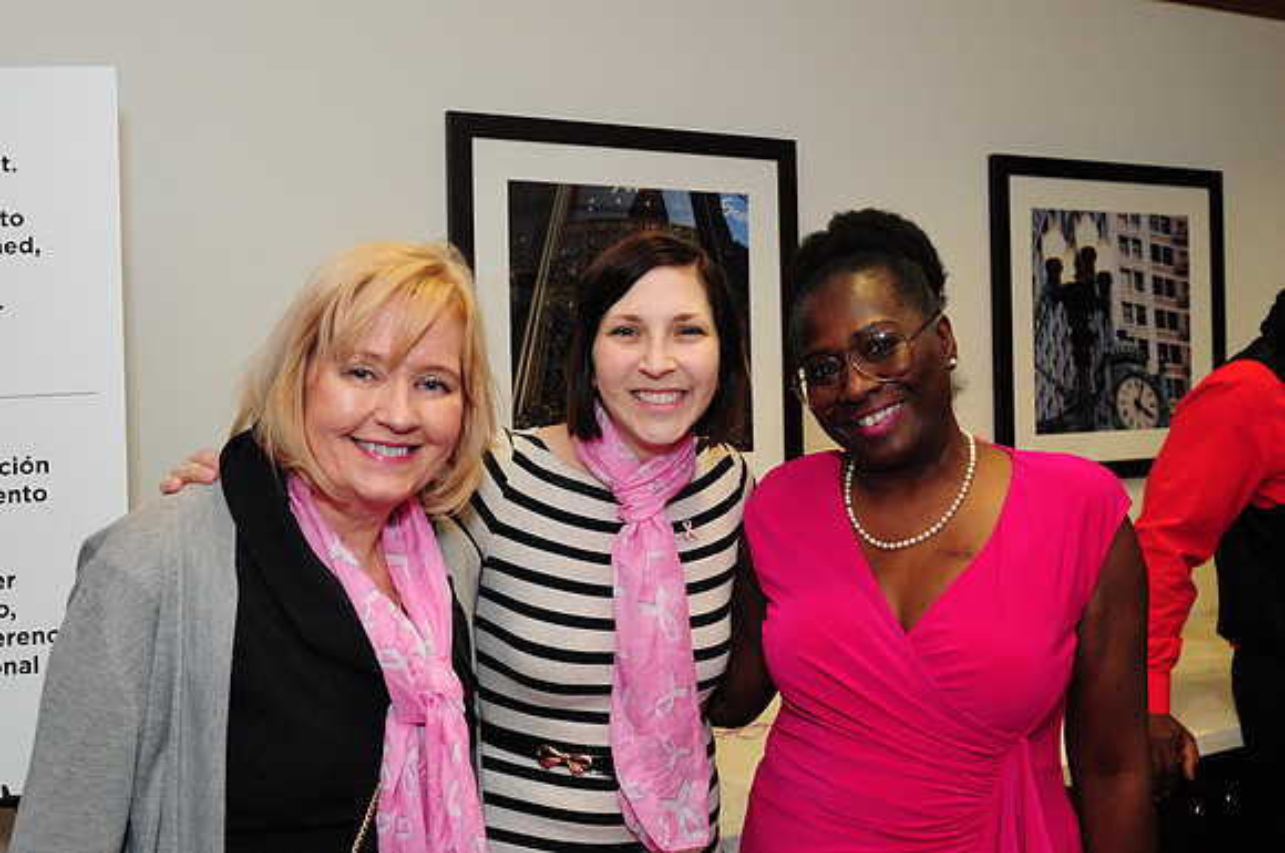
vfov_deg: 36.8
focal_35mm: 36
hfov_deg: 53.2
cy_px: 426
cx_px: 642
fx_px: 1283
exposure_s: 1/60
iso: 800
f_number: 4.5
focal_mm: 24
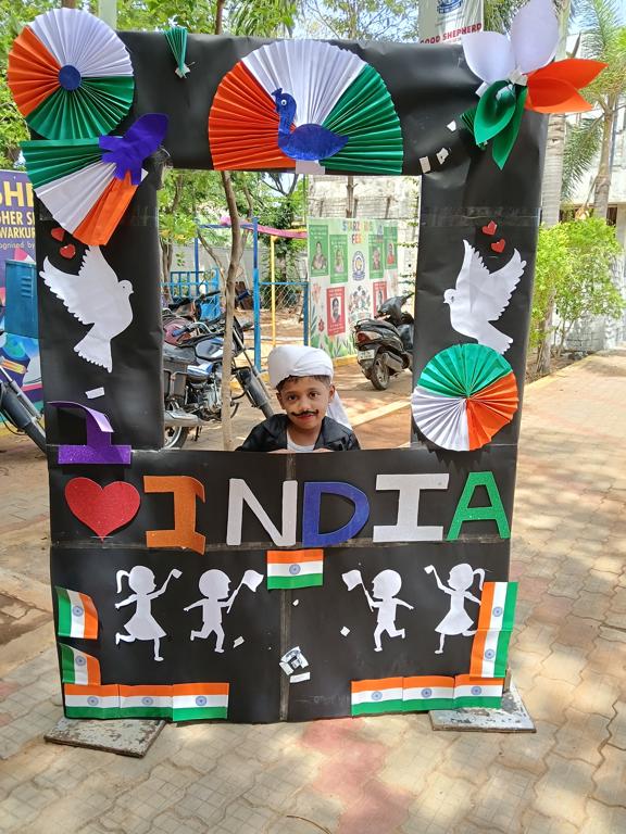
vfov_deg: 65.3
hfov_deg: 51.4
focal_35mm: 27
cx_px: 313
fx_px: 651
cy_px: 417
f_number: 1.8
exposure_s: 1/120
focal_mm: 3.98
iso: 50
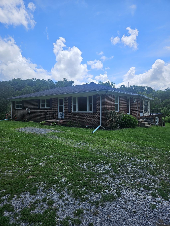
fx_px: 151
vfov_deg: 73.9
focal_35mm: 23
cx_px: 85
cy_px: 113
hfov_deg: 58.9
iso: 25
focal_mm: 5.4
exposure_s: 1/2016
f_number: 1.8
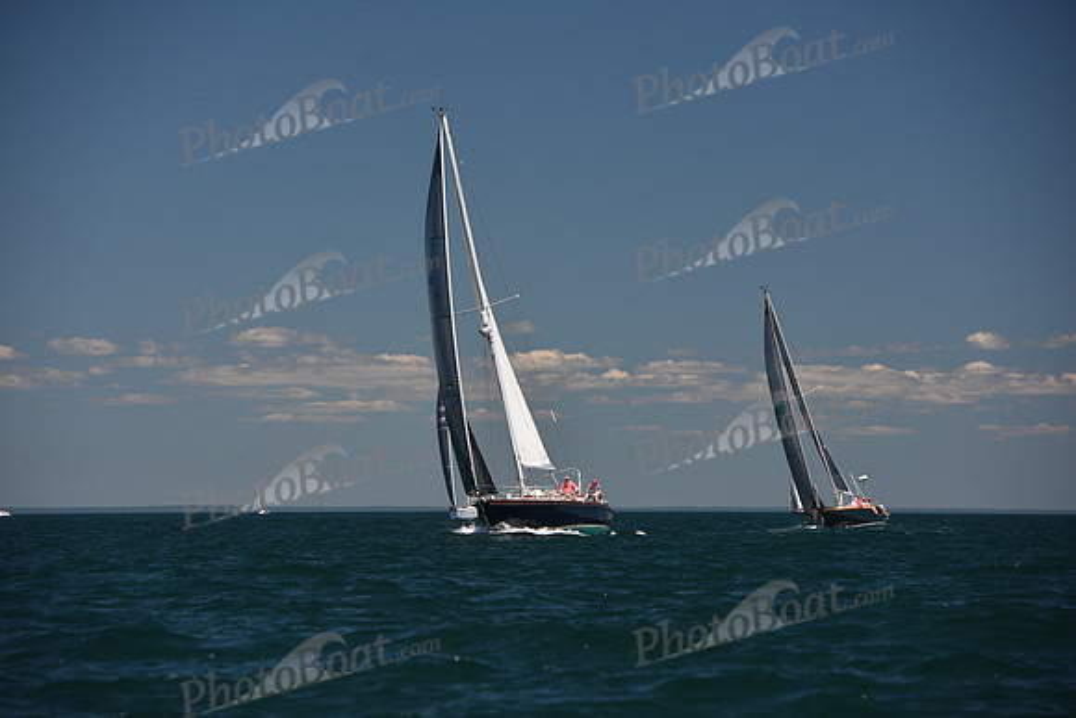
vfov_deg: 8.3
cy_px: 359
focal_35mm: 165
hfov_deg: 12.4
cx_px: 538
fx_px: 4933
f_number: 6.3
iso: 250
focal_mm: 165
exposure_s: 1/800
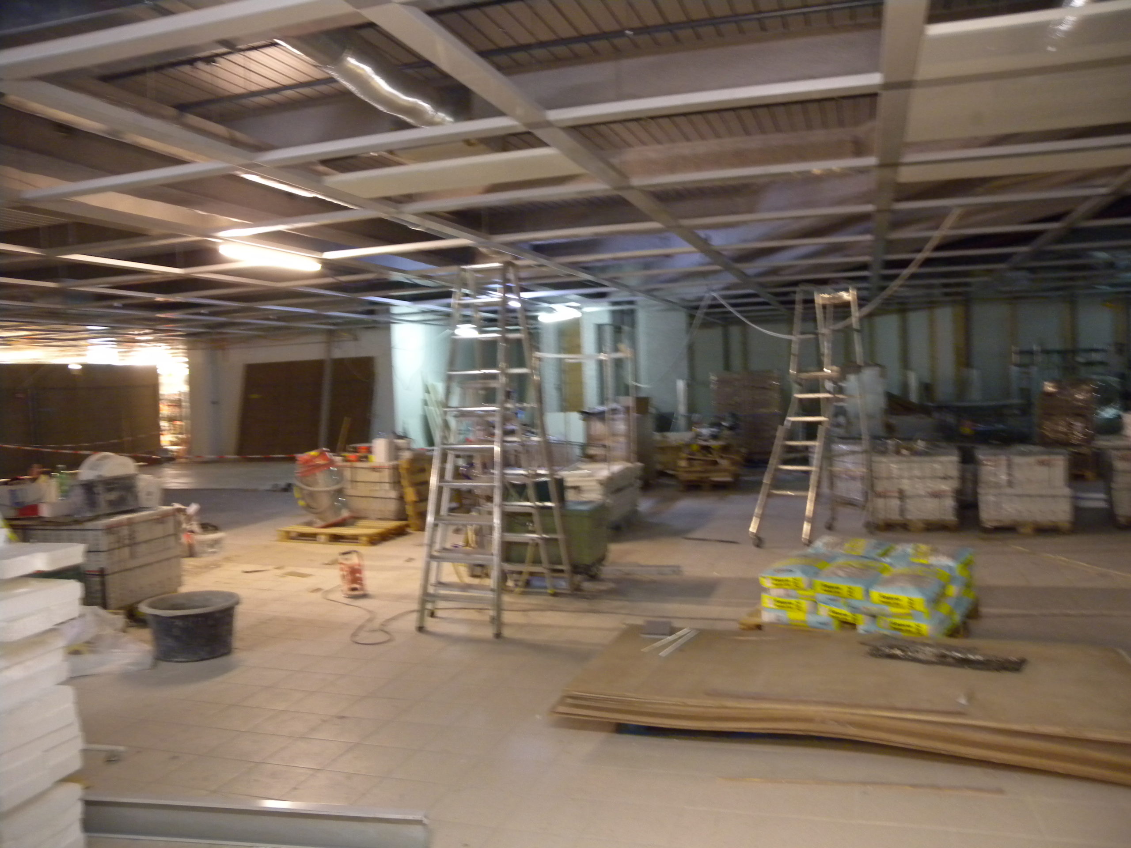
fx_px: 915
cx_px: 566
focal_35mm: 28
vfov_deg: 49.7
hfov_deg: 63.4
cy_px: 424
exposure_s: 1/13.6
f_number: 2.7
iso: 400
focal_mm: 6
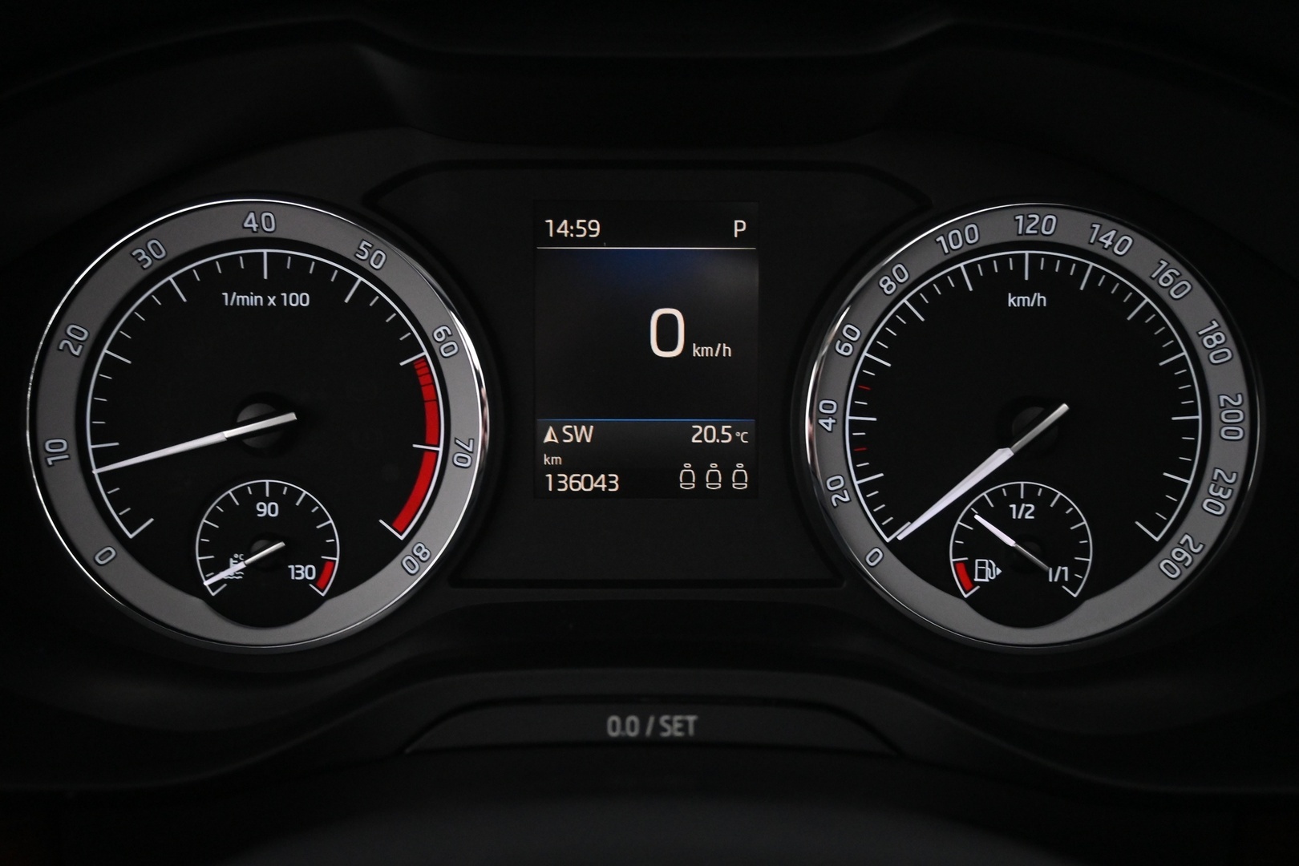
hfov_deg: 52.2
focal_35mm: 37
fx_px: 1326
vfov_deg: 36.2
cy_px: 433
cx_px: 650
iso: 4000
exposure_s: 1/40
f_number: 4.2
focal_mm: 24.5
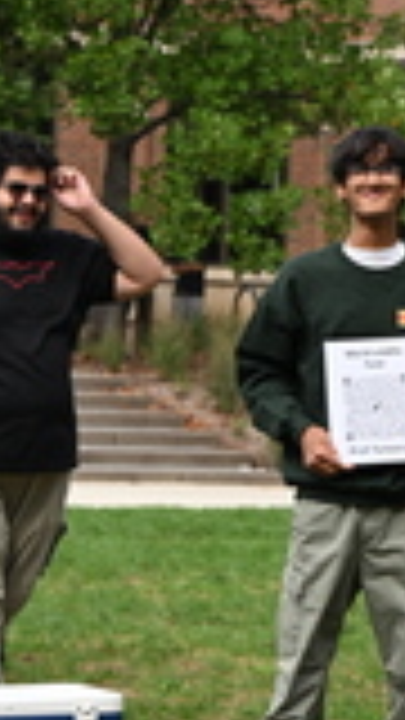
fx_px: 4487
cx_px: 464
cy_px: 194
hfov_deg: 5.2
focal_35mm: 235
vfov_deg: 9.2
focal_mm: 75
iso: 560
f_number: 5.6
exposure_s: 1/500
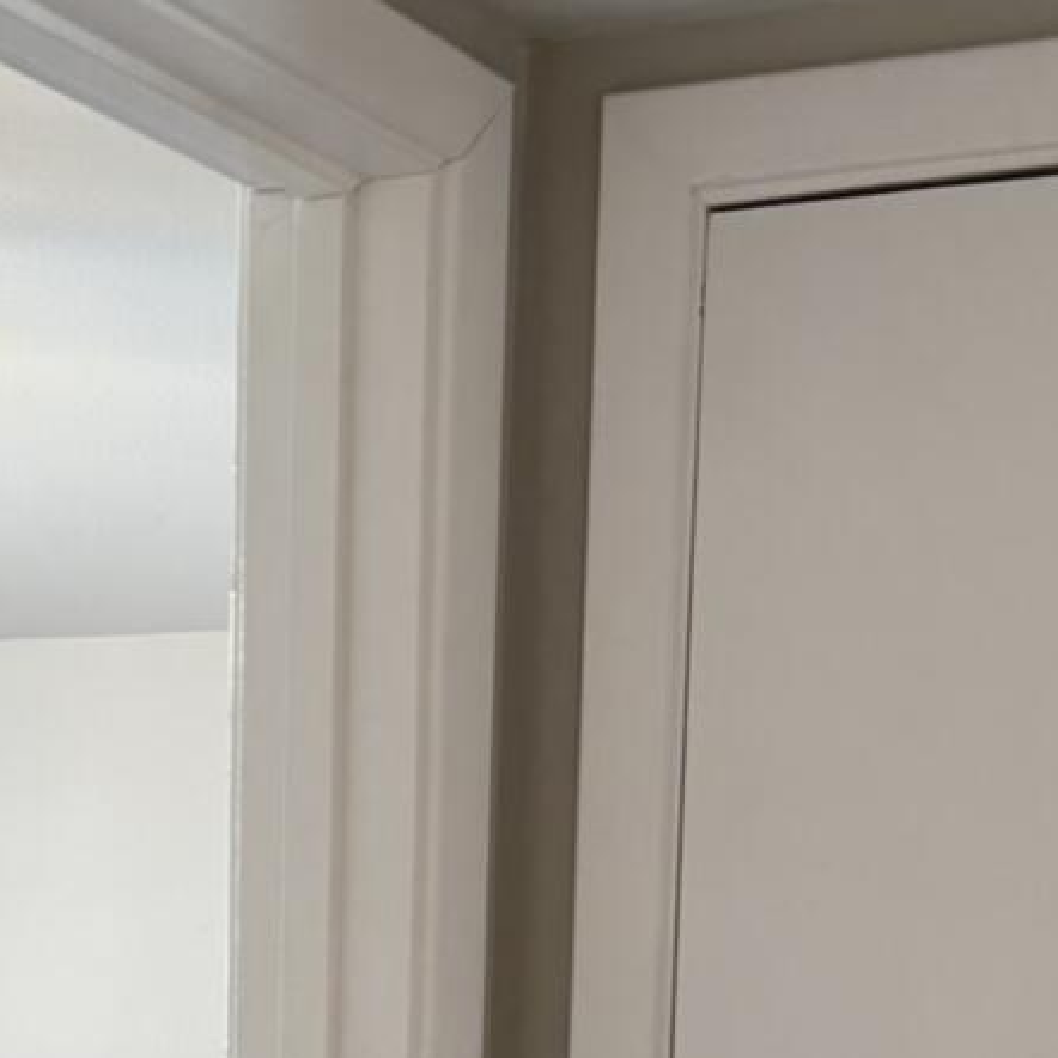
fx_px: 3320
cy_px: 1685
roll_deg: -1.4
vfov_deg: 16.2
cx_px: 491
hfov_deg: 18.1
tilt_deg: -8.4
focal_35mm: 96
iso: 200
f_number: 1.78
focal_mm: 6.76
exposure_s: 1/120
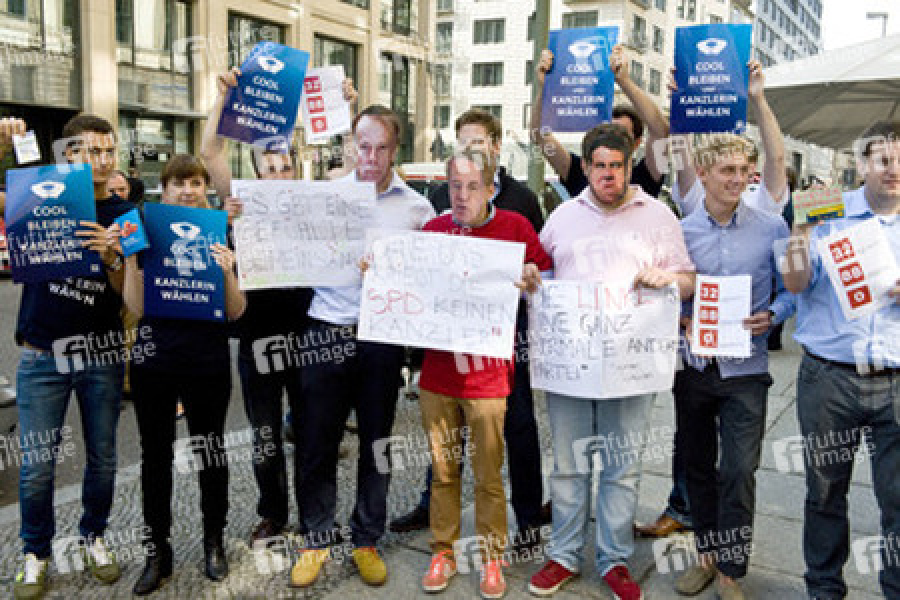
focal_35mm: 35
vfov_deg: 37.9
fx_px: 875
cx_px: 450
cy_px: 300
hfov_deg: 54.4
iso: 1600
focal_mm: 35
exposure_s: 1/640
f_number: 13
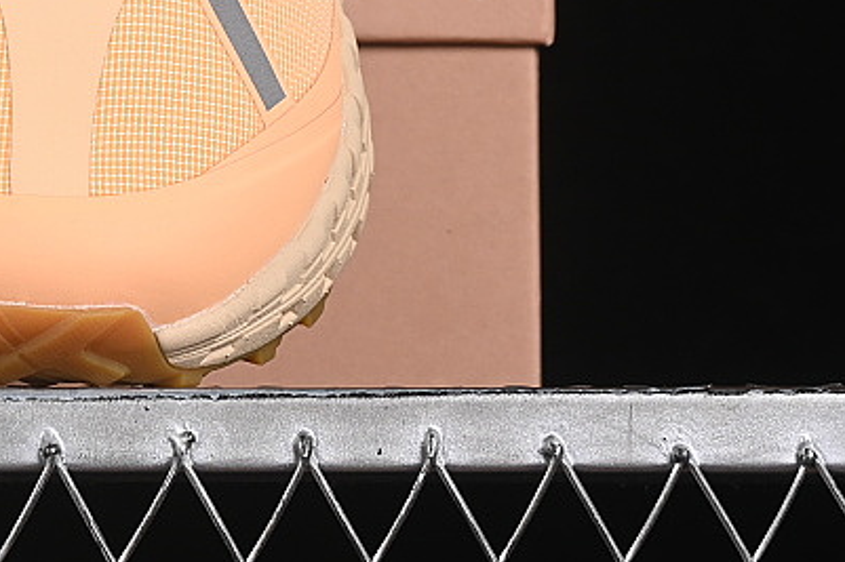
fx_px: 4739
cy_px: -82
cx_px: -223
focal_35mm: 202
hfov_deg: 10.0
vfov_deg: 6.8
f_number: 8
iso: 160
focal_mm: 50
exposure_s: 1/80
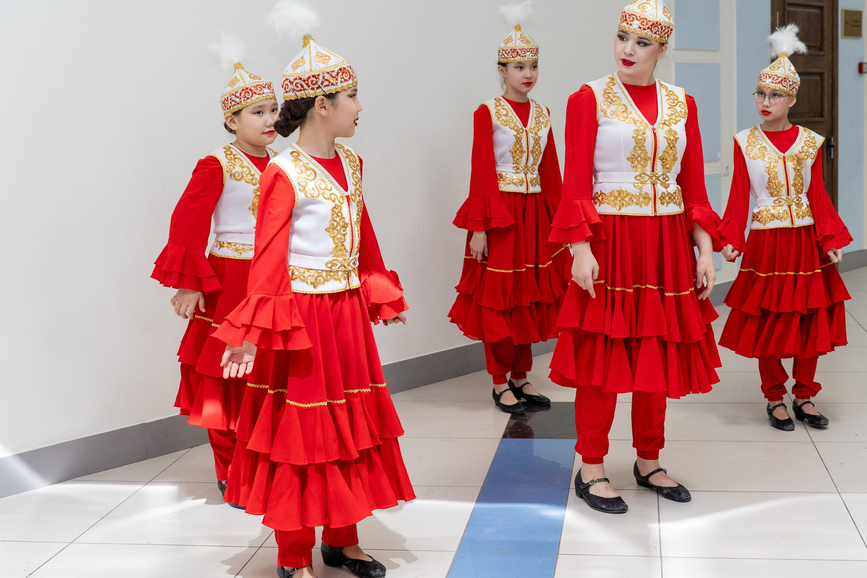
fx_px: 1156
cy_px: 227
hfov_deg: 41.0
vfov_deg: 28.0
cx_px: 497
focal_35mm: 48
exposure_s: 1/160
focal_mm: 34
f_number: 4
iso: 2000
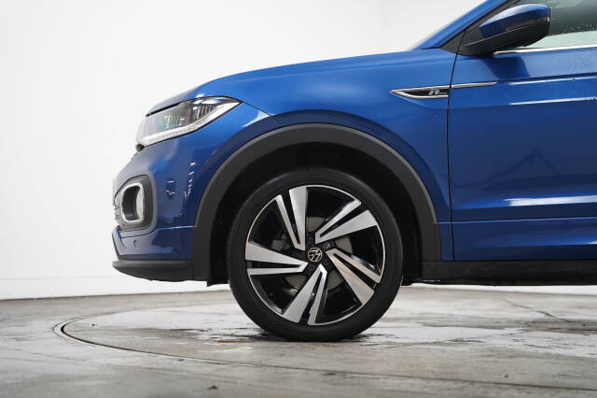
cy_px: 199
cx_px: 298
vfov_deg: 22.3
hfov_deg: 33.0
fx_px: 1008
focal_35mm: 61
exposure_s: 1/160
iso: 1600
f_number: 2.8
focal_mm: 60.8
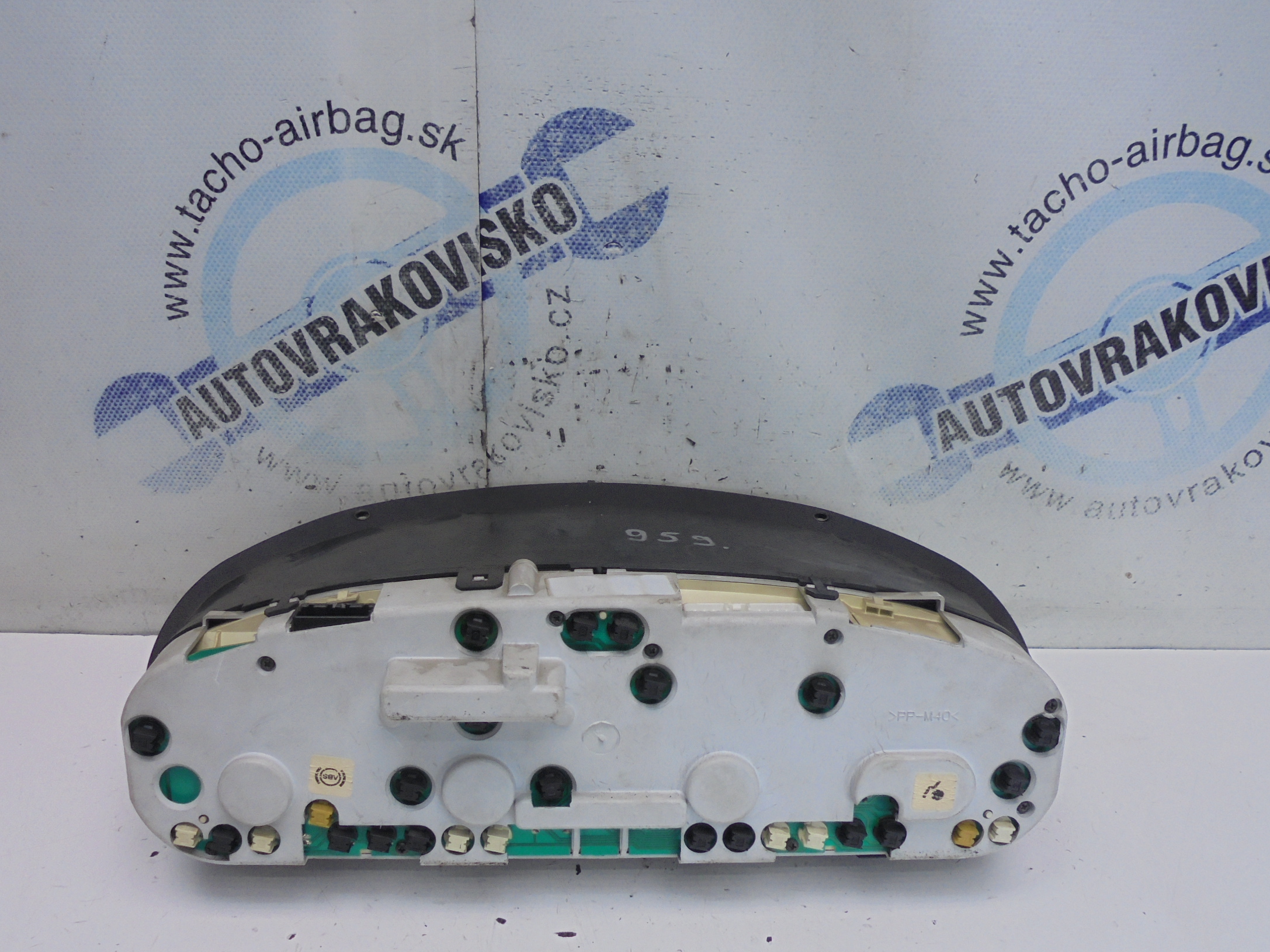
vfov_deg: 45.3
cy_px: 555
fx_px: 1137
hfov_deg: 58.3
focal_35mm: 31
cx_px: 612
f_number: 3.5
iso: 100
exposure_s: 1/60
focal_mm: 4.6
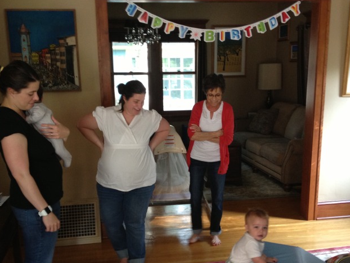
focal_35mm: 45
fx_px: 455
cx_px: 176
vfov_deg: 32.1
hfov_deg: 42.1
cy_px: 164
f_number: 2.4
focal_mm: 4.28
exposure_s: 1/20
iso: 125
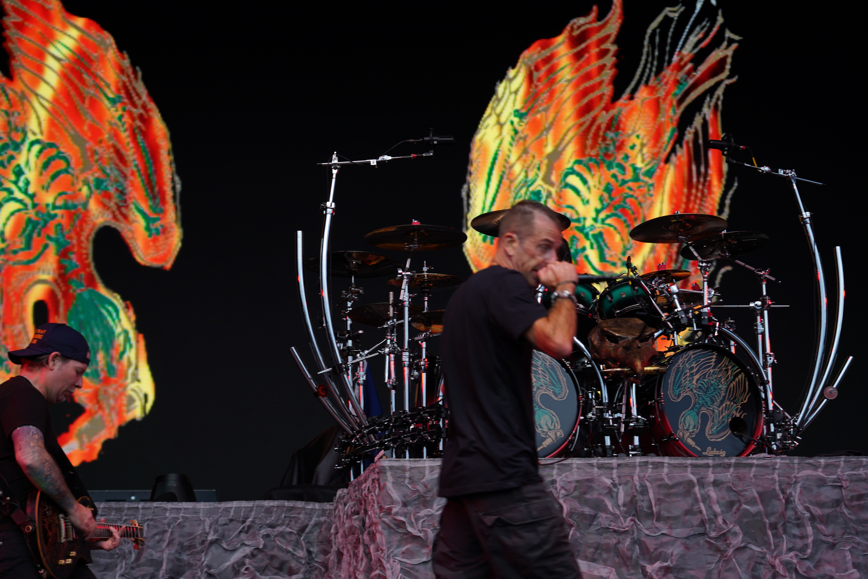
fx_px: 1856
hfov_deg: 26.3
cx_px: 434
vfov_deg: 17.7
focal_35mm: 77
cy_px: 290
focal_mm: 77
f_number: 4.5
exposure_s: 1/100
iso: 100
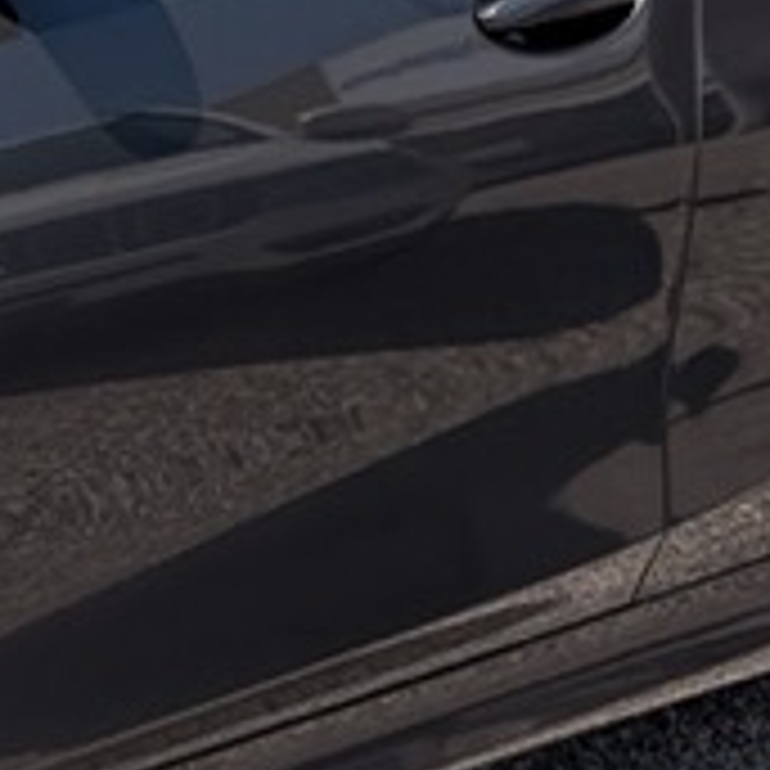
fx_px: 4001
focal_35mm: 159
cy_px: 446
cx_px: -486
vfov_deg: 11.0
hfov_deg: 10.5
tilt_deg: -13.0
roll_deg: +0.8
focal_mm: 6.76
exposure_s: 1/7353
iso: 80
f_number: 1.78
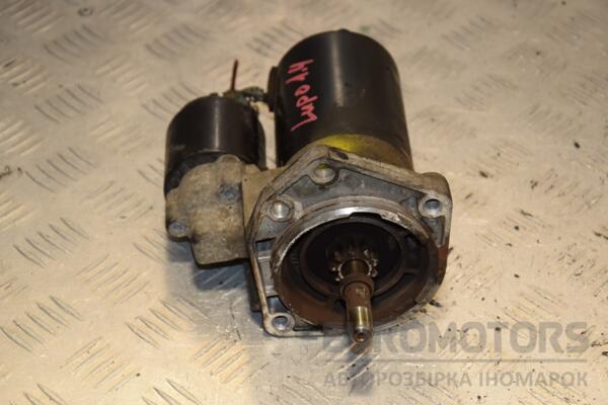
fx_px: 1672
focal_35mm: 99
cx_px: 304
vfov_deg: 13.8
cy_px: 202
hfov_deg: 20.6
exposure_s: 1/200
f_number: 6.3
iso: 800
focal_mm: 66
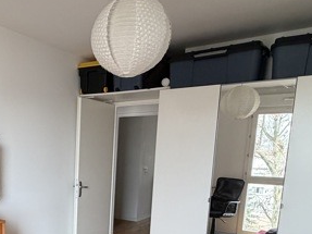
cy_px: 207
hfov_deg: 44.6
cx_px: 47
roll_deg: -1.2
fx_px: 351
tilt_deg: -9.5
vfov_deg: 34.9
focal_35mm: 39
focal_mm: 2.22
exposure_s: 1/64
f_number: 2.2
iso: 320
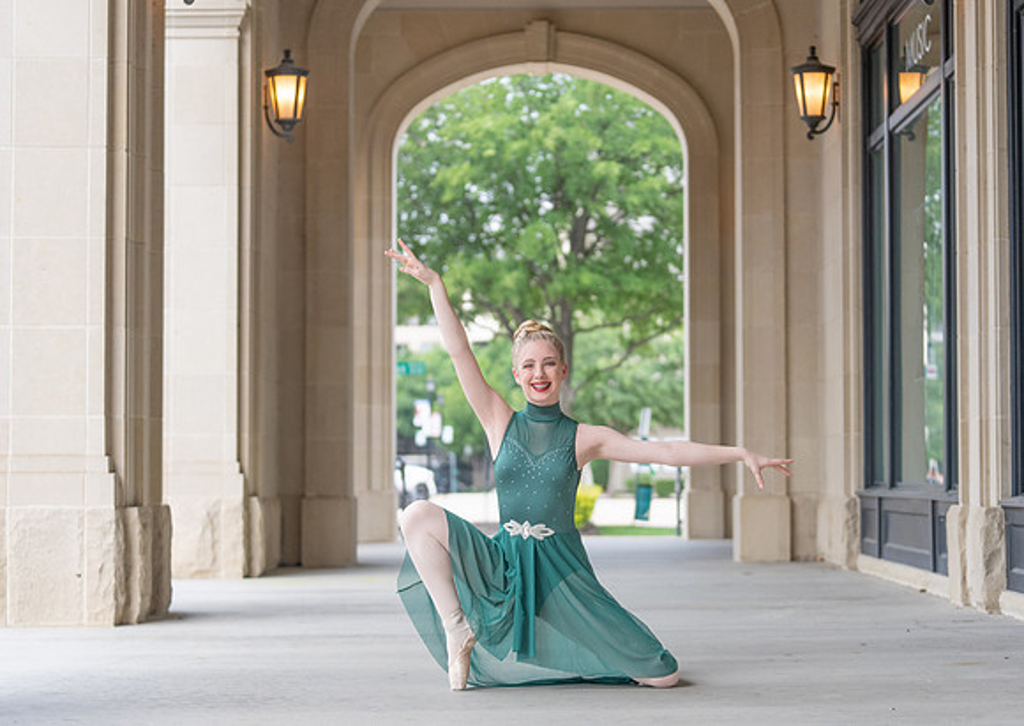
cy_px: 364
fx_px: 2193
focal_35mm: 76
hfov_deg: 26.3
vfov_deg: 18.8
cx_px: 517
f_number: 2.8
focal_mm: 70
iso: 400
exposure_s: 1/320
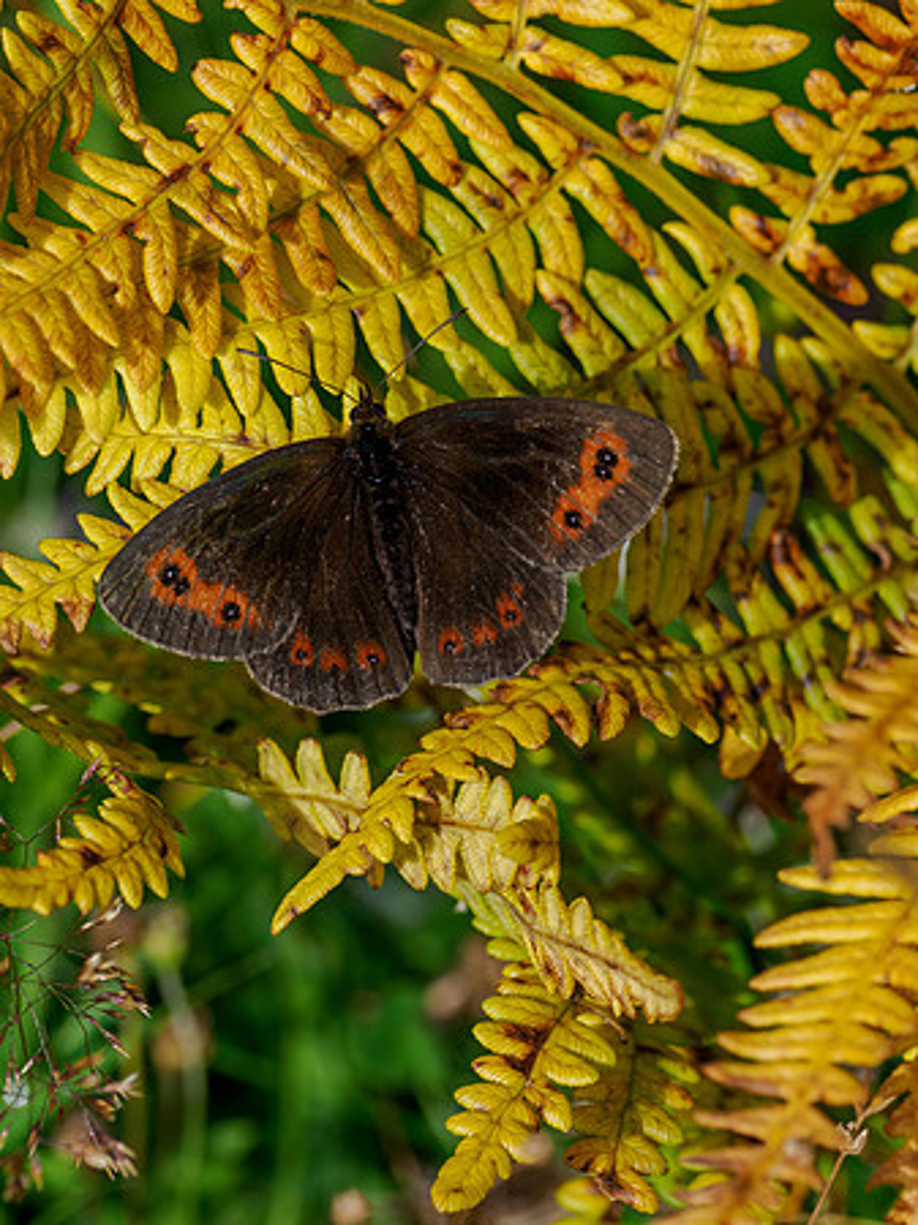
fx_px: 30194
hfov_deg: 1.7
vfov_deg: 2.3
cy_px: 573
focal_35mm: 853
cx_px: 546
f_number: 6.3
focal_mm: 300
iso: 200
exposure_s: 1/500
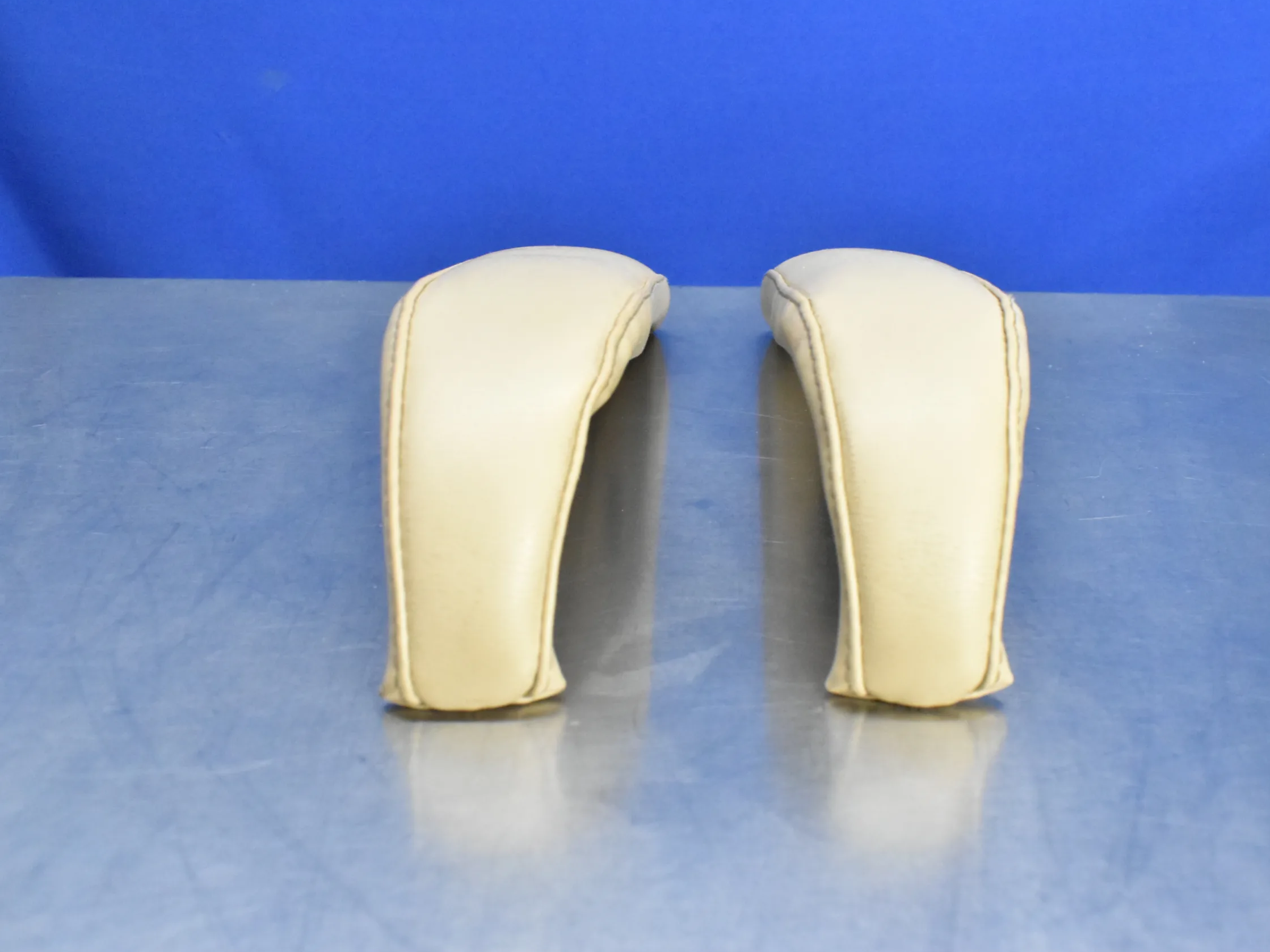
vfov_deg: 43.0
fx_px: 1211
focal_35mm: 33
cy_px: 472
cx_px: 726
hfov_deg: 55.1
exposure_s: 1/50
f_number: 8
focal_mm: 20
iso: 6400
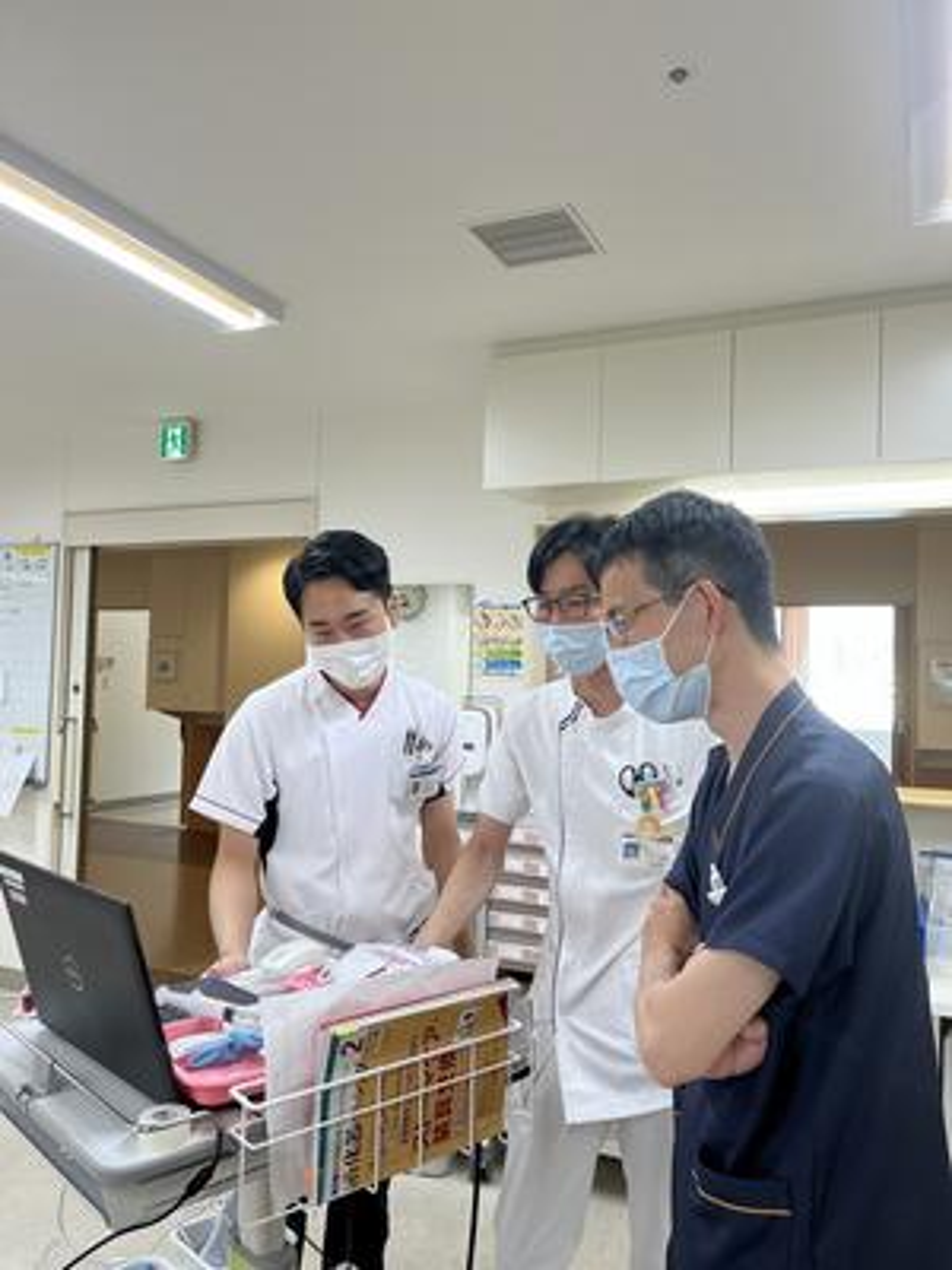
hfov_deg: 53.1
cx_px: 476
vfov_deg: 67.3
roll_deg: -1.9
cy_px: 635
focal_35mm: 26
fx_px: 953
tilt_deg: +2.4
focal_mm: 5.1
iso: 50
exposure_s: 1/100
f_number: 1.6
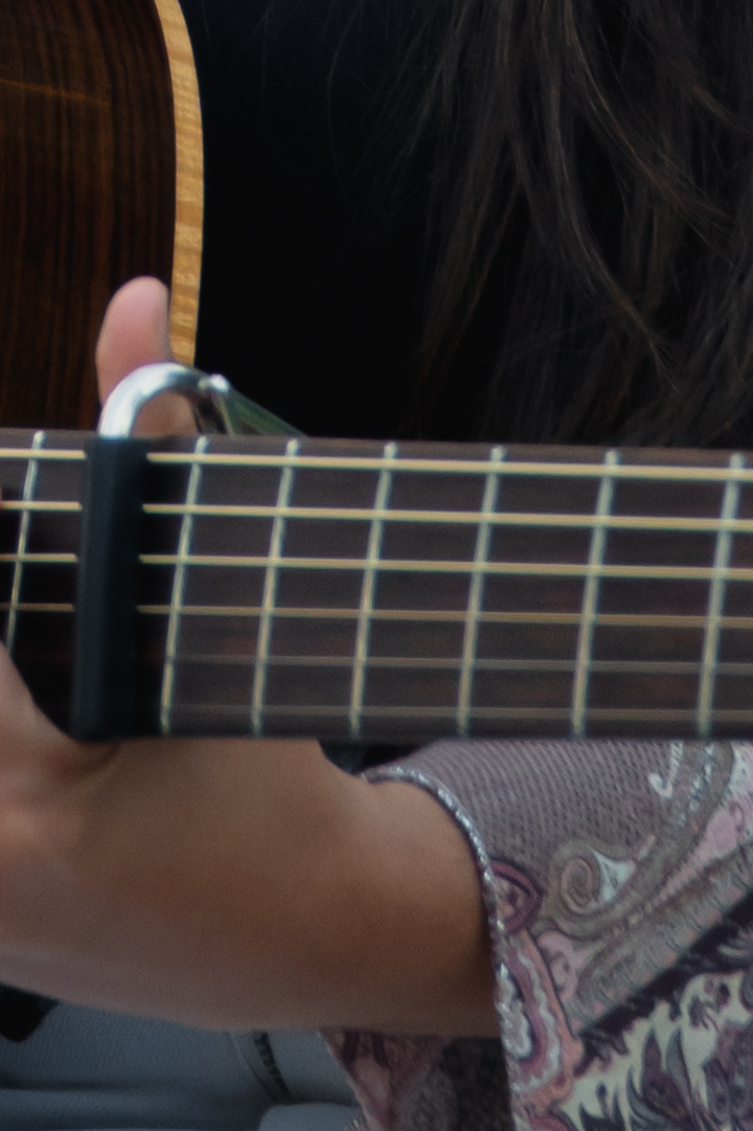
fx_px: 13335
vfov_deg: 4.8
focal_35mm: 425
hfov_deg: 3.2
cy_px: -998
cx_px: -227
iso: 400
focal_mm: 51
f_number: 4
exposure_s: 1/200
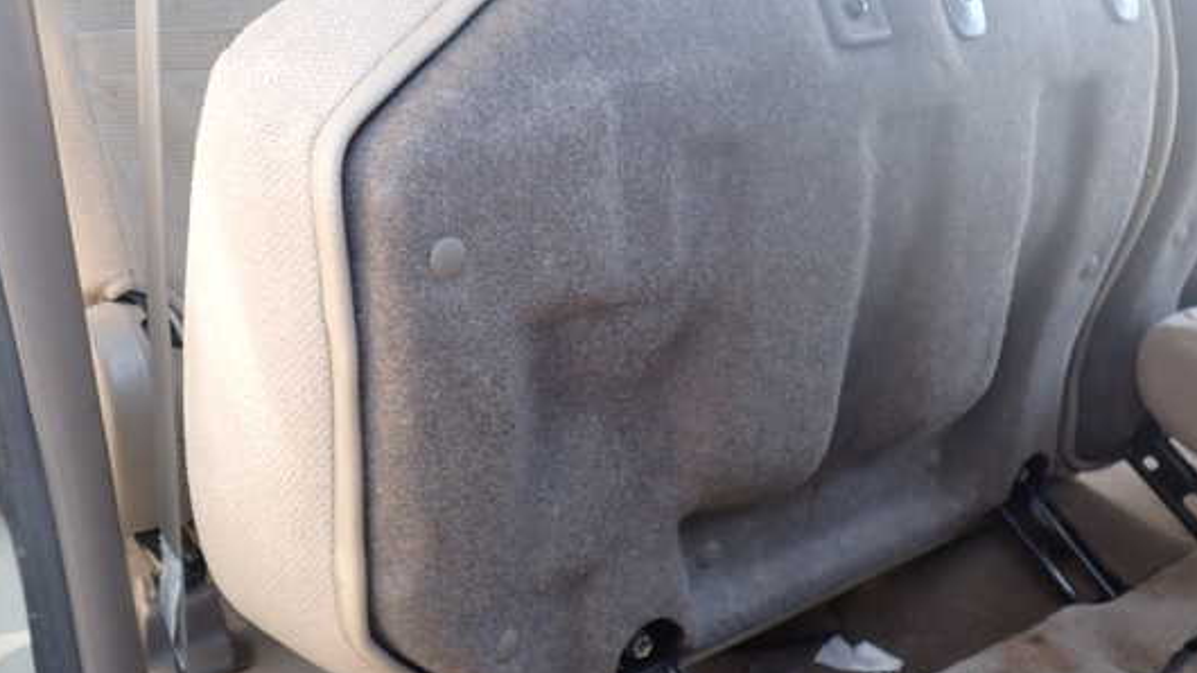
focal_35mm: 37
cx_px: 596
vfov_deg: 32.0
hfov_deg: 54.0
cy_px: 325
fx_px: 1174
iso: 200
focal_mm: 5.4
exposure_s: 1/125
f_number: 2.3
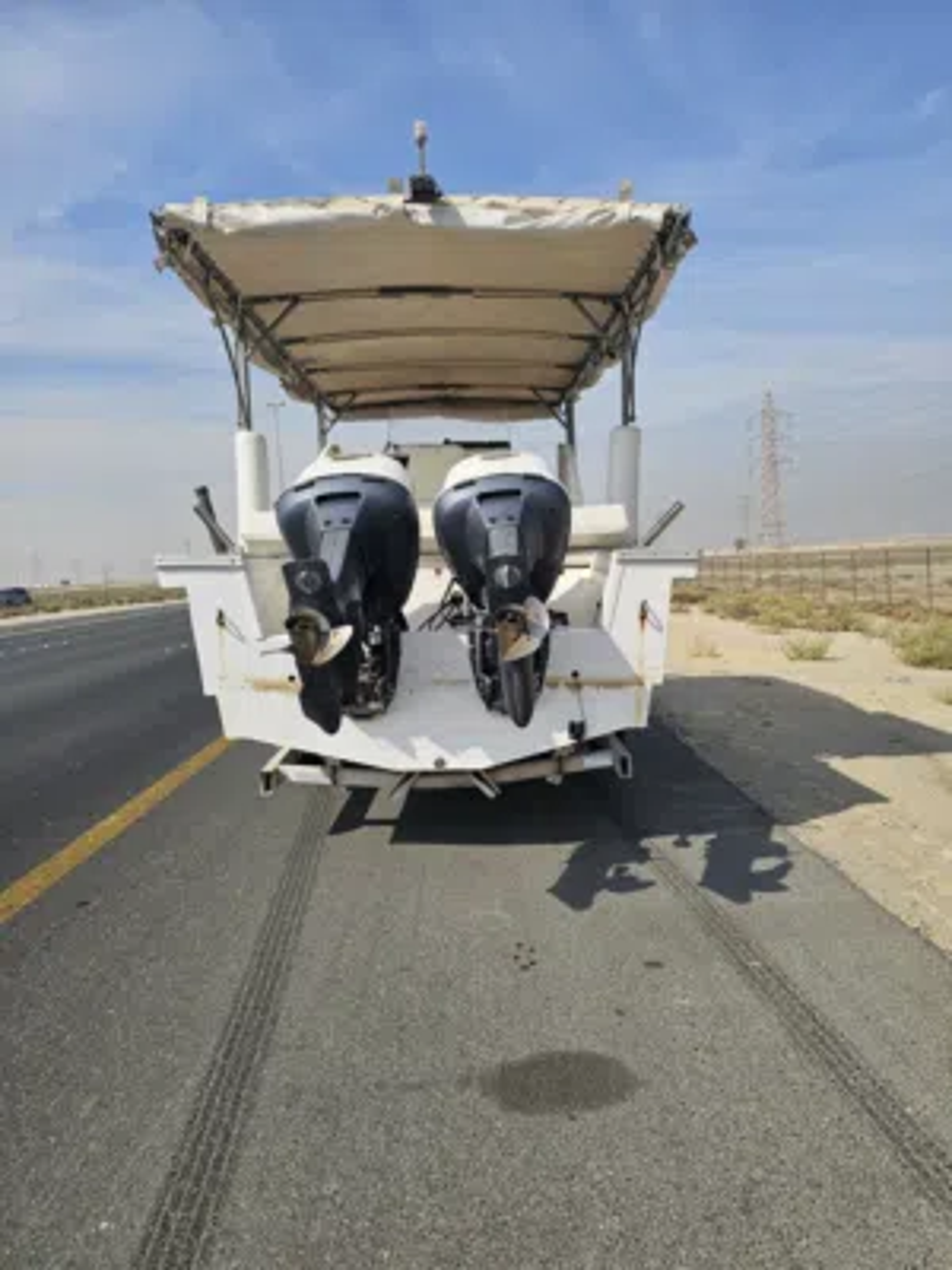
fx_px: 843
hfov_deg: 58.9
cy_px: 635
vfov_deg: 73.9
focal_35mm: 23
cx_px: 476
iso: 10
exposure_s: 1/1081
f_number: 1.7
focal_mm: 6.3
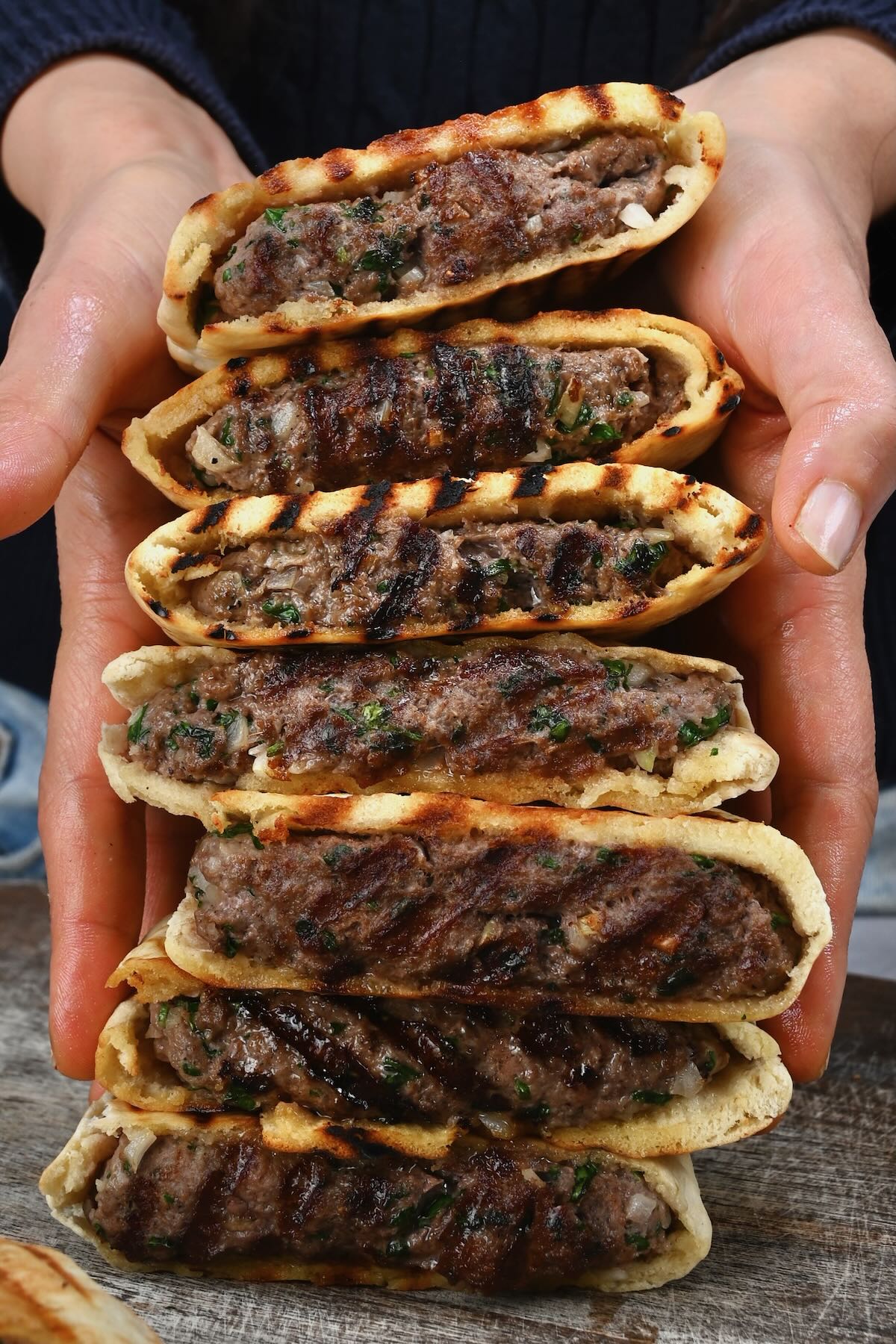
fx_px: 1605
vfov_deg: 45.4
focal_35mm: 43
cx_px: 448
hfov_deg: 31.2
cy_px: 672
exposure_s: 1/30
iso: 200
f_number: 9
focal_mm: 43
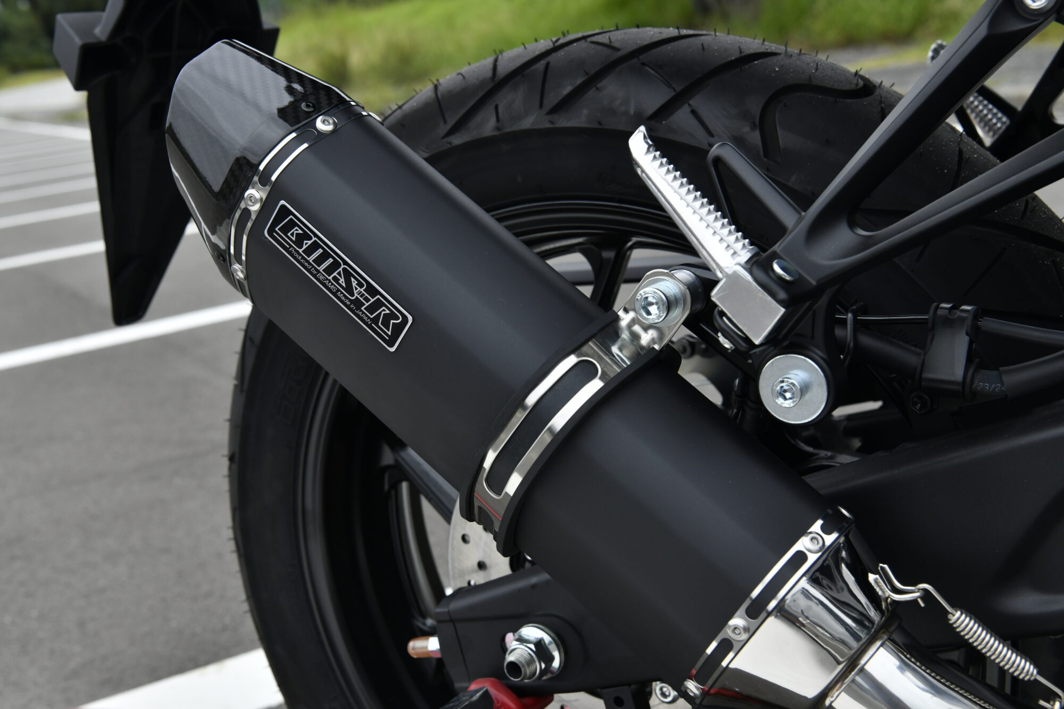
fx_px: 1478
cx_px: 532
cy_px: 354
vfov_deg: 27.0
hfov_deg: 39.6
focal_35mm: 50
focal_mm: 50
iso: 800
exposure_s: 1/400
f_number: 10
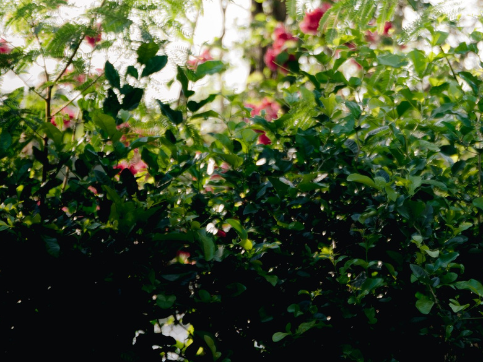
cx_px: 480
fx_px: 3084
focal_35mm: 221
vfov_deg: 6.7
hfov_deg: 8.9
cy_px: -97
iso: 100
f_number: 3.2
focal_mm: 70
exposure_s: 1/200
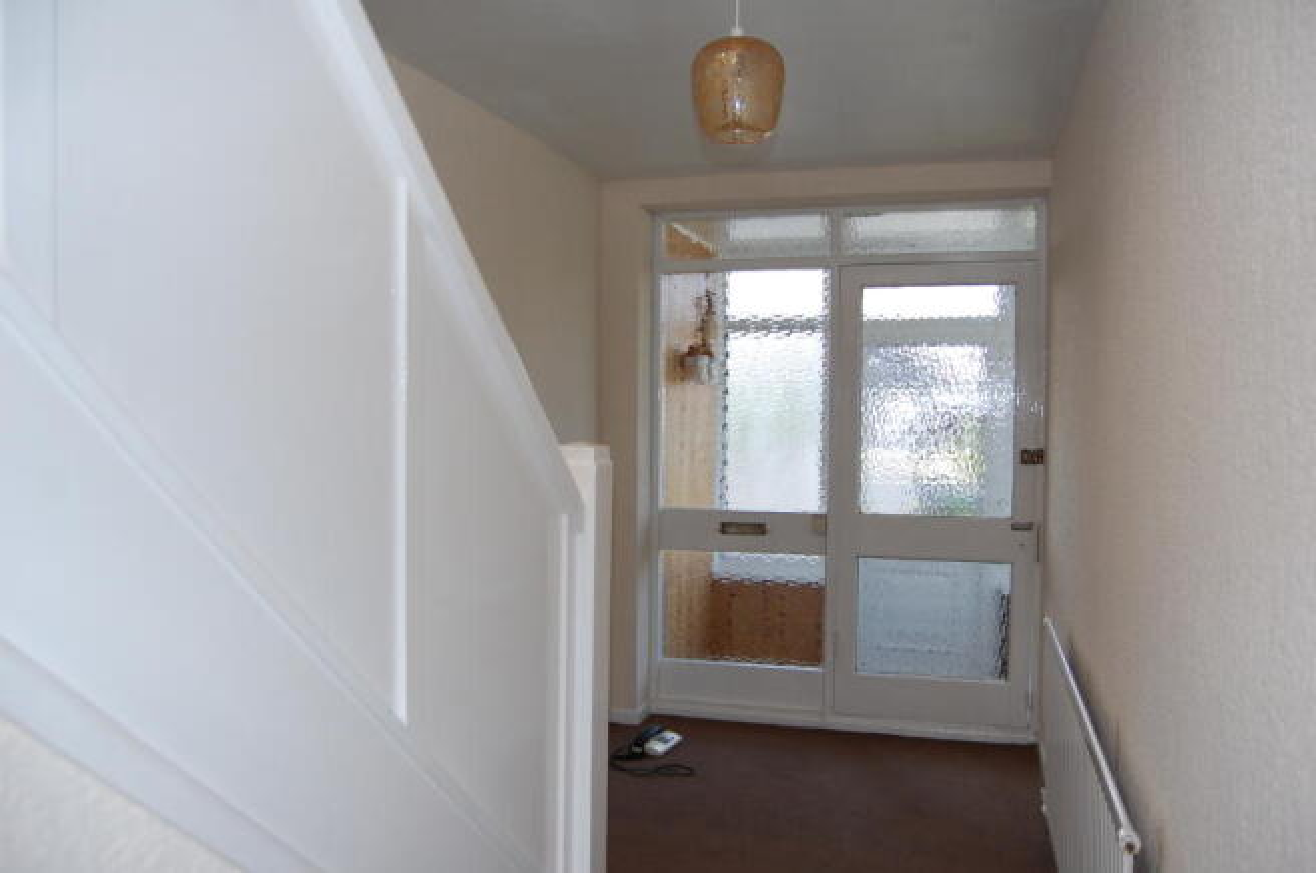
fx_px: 985
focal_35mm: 27
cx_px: 658
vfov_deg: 47.8
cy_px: 436
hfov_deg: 67.5
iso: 400
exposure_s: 1/320
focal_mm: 18
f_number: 3.5
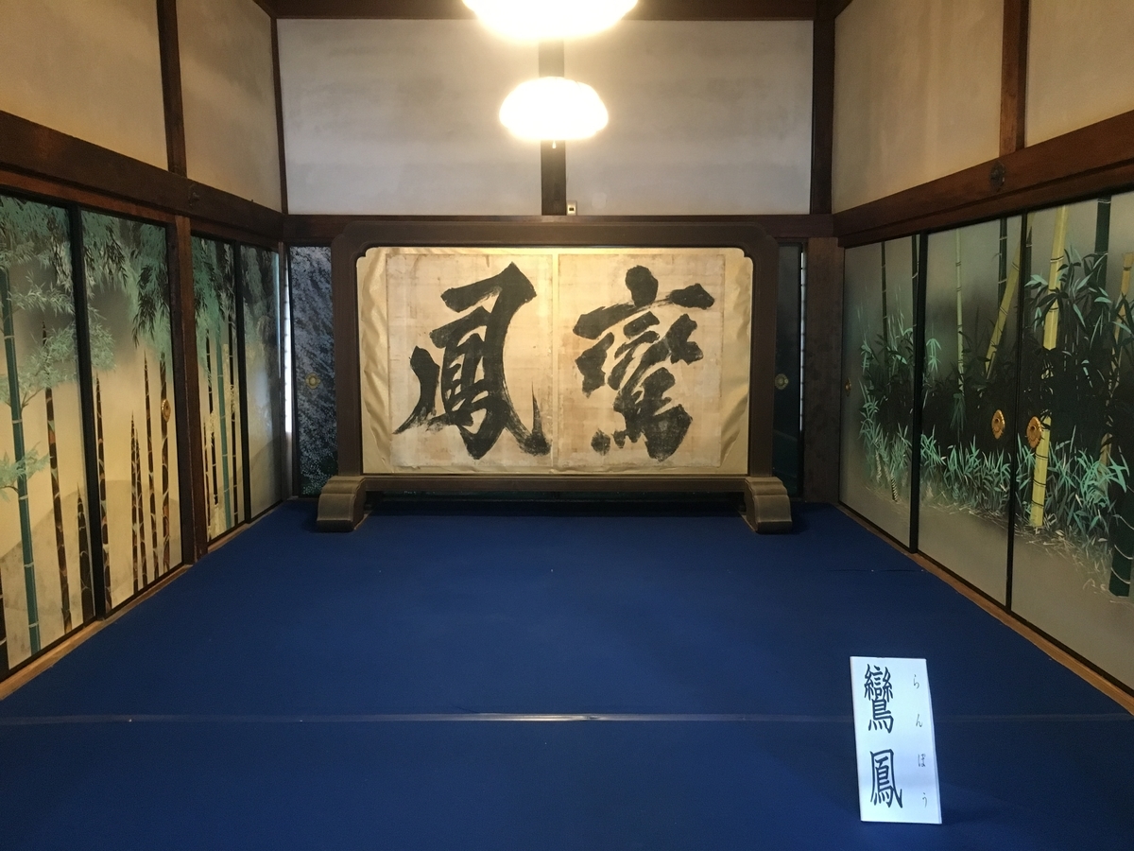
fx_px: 950
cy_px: 426
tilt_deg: -5.1
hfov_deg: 61.7
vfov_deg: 48.2
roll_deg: +0.1
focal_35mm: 29
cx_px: 567
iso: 250
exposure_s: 1/30
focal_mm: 4.15
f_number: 2.2
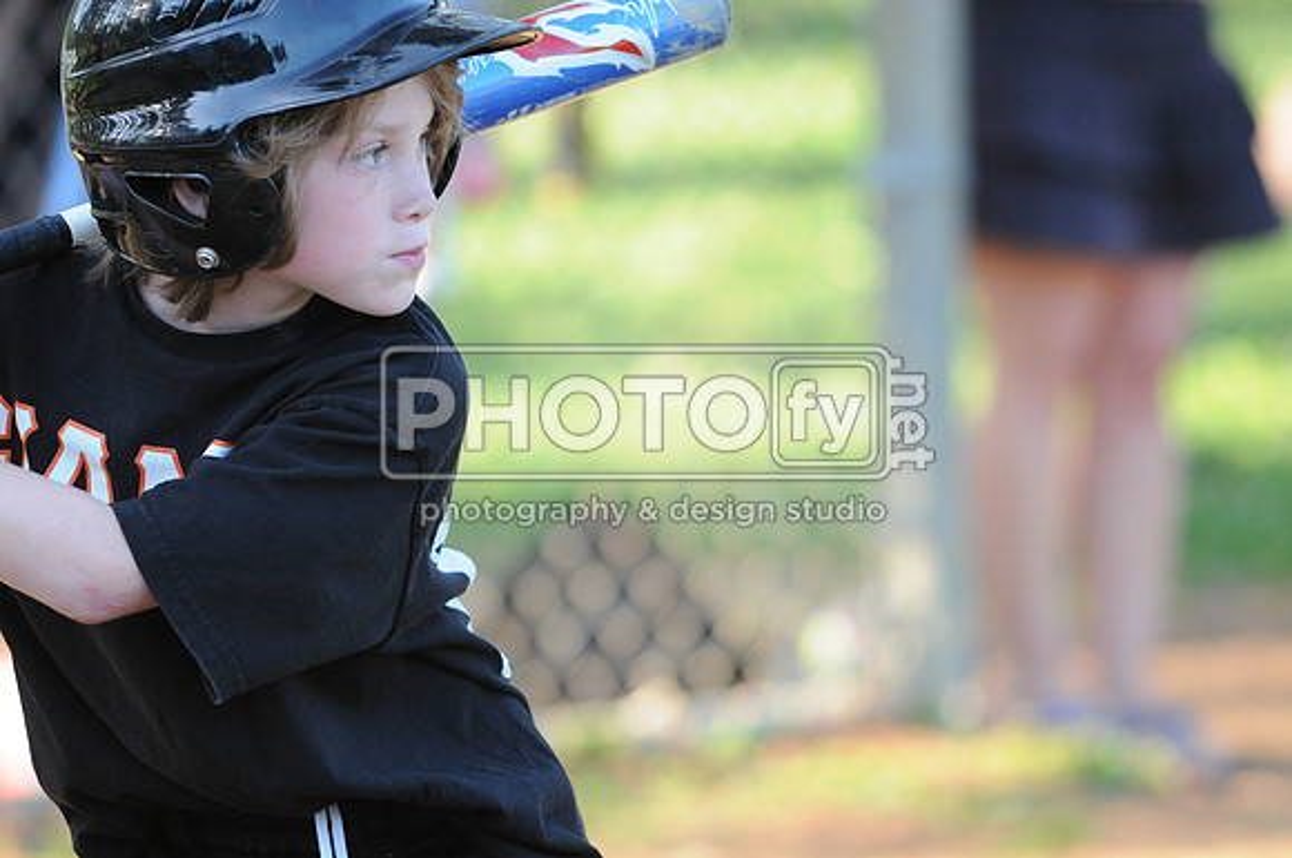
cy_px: 429
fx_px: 16127
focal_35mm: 450
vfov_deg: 3.0
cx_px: 646
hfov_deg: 4.6
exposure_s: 1/400
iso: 800
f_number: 4
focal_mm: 300
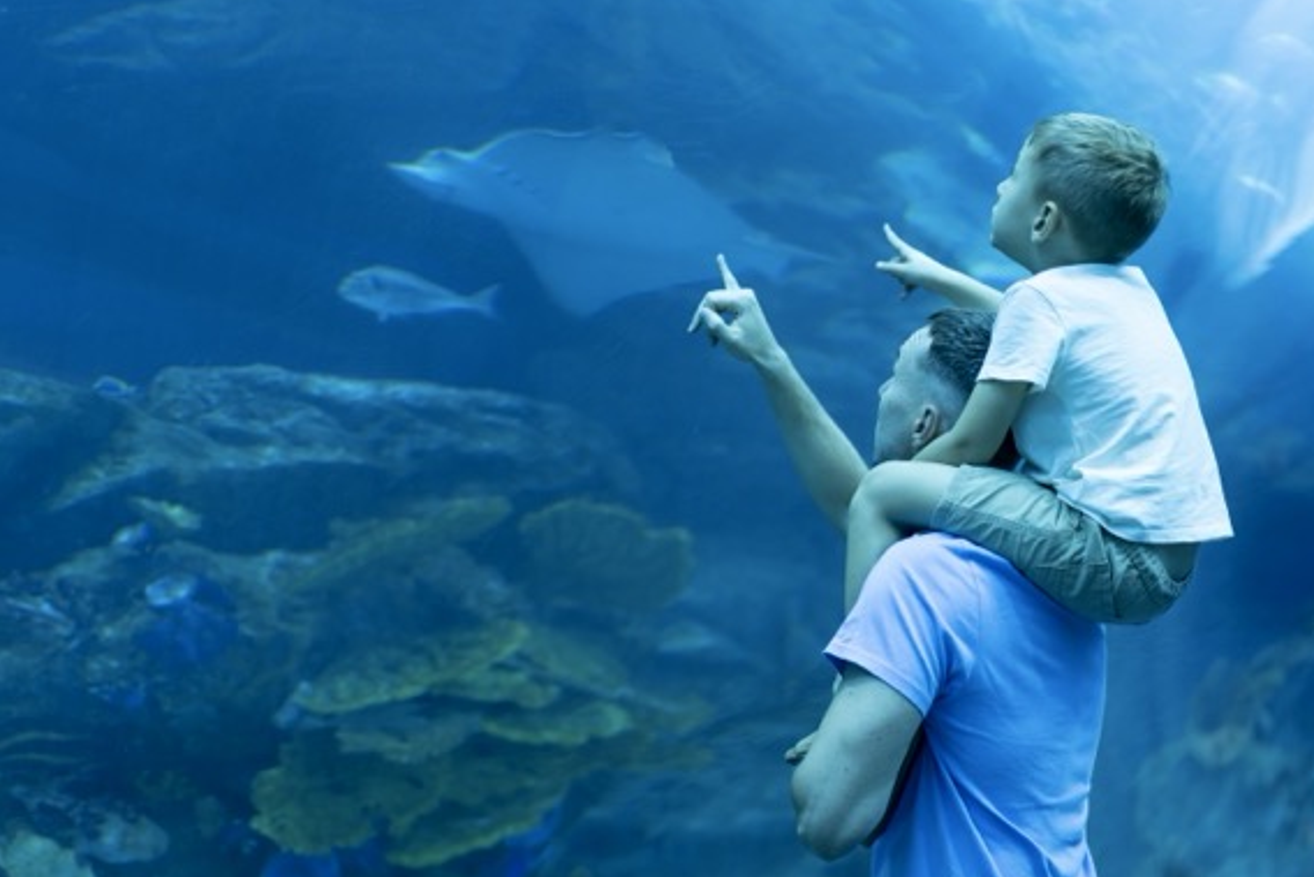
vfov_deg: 21.9
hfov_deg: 32.4
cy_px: 487
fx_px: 2263
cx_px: 664
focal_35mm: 62
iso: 800
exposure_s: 1/400
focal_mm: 55
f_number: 2
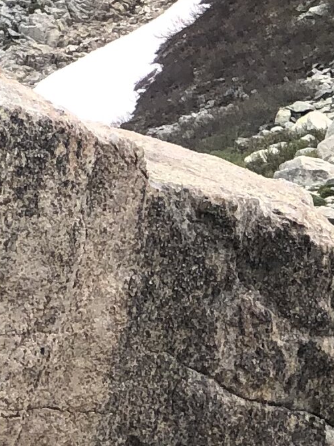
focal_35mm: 311
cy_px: -173
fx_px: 4000
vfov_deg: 6.3
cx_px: -23
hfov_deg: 4.8
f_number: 2.4
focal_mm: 6
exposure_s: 1/245
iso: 16
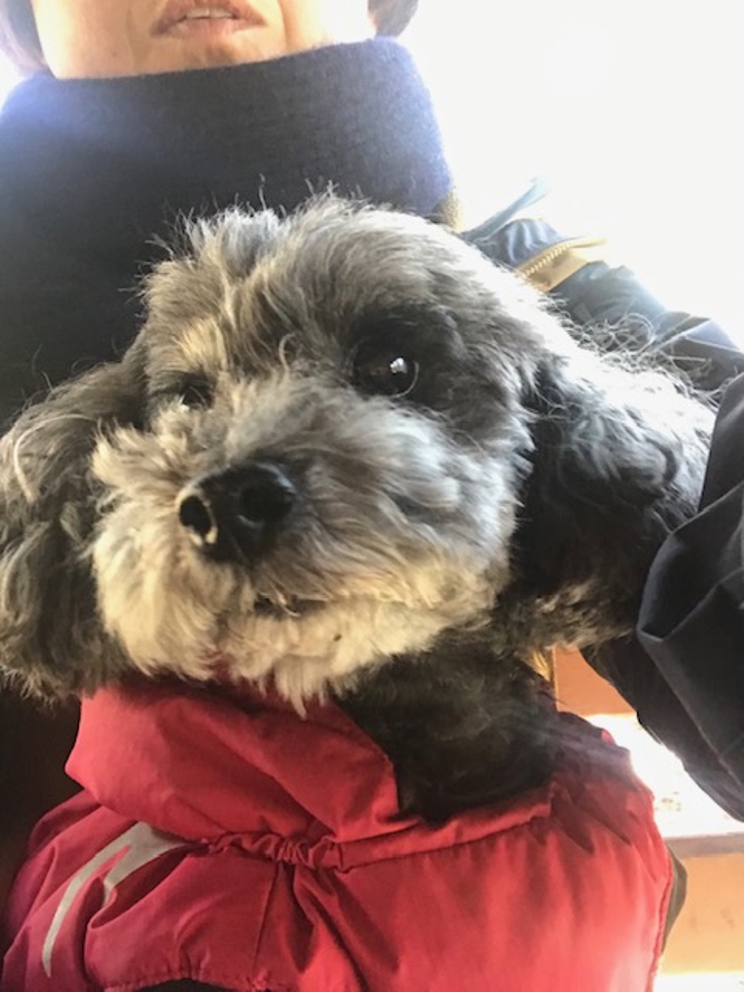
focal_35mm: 32
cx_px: 372
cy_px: 496
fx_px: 917
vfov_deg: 56.8
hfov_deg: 44.2
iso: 200
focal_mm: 2.87
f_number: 2.2
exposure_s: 1/30
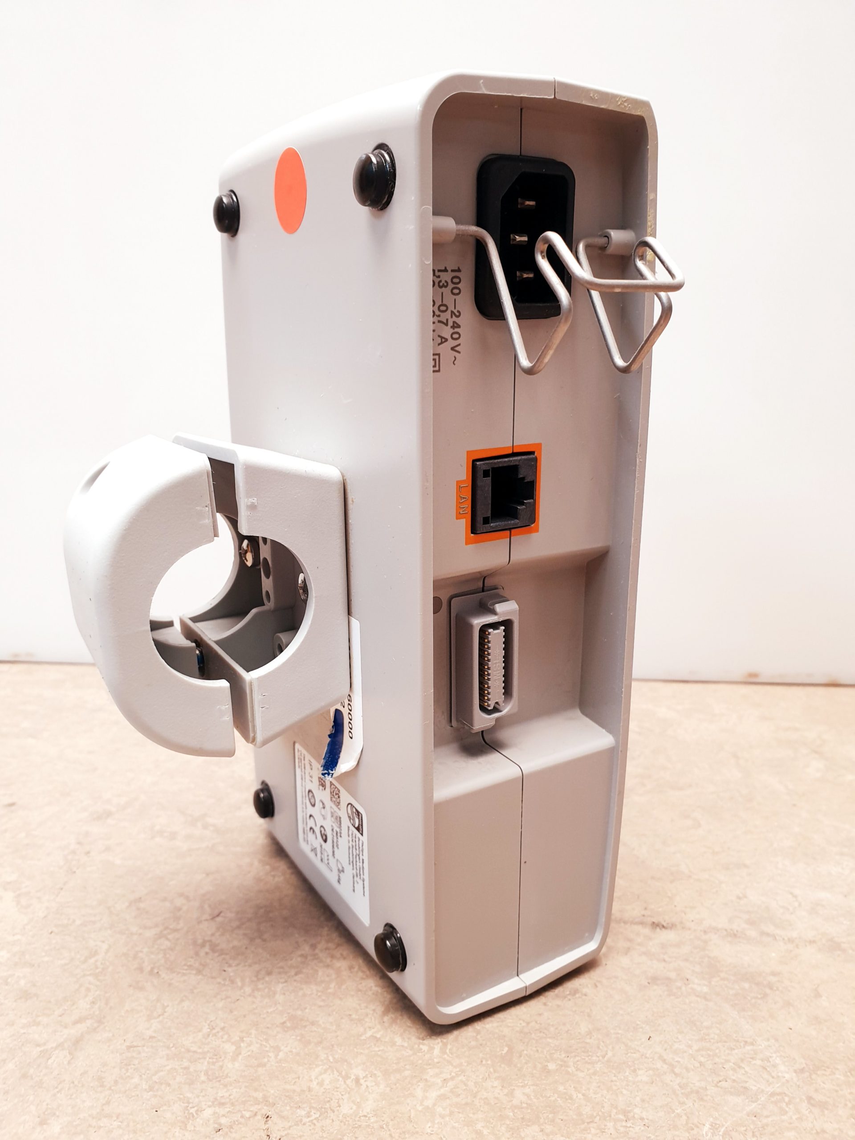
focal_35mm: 26
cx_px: 428
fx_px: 856
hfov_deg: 53.1
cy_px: 570
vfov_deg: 67.3
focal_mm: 4.3
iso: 160
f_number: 2.4
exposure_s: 1/50
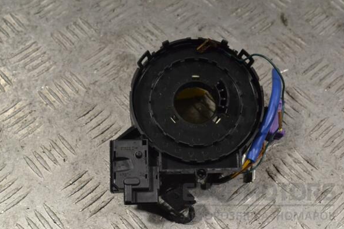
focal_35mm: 61
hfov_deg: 32.9
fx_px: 583
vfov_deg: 22.2
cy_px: 114
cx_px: 172
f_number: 9
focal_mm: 40
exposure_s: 1/320
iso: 3200
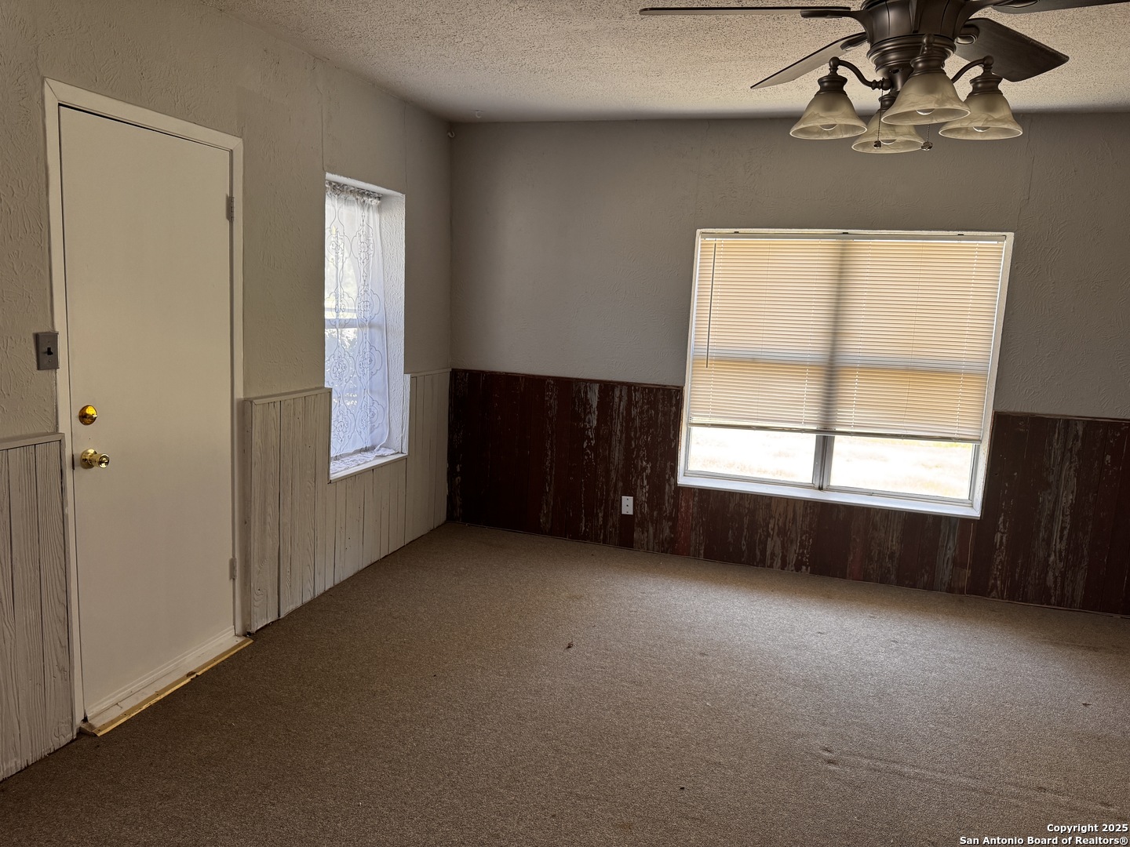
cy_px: 424
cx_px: 565
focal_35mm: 24
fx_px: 783
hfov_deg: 71.6
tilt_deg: -9.2
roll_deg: -1.9
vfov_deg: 56.8
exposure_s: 1/120
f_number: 1.78
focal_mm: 6.76
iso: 160
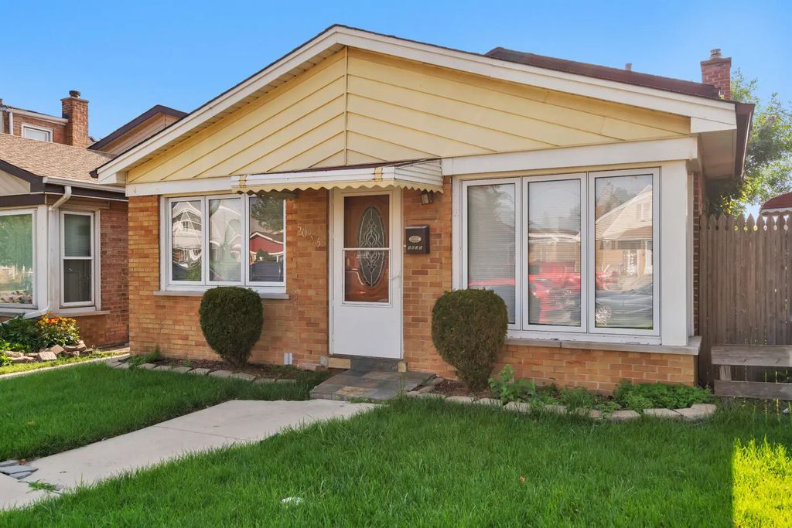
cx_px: 396
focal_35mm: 29
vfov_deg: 45.0
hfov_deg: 63.7
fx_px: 638
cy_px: 264
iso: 400
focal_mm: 29
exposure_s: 1/250
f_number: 9
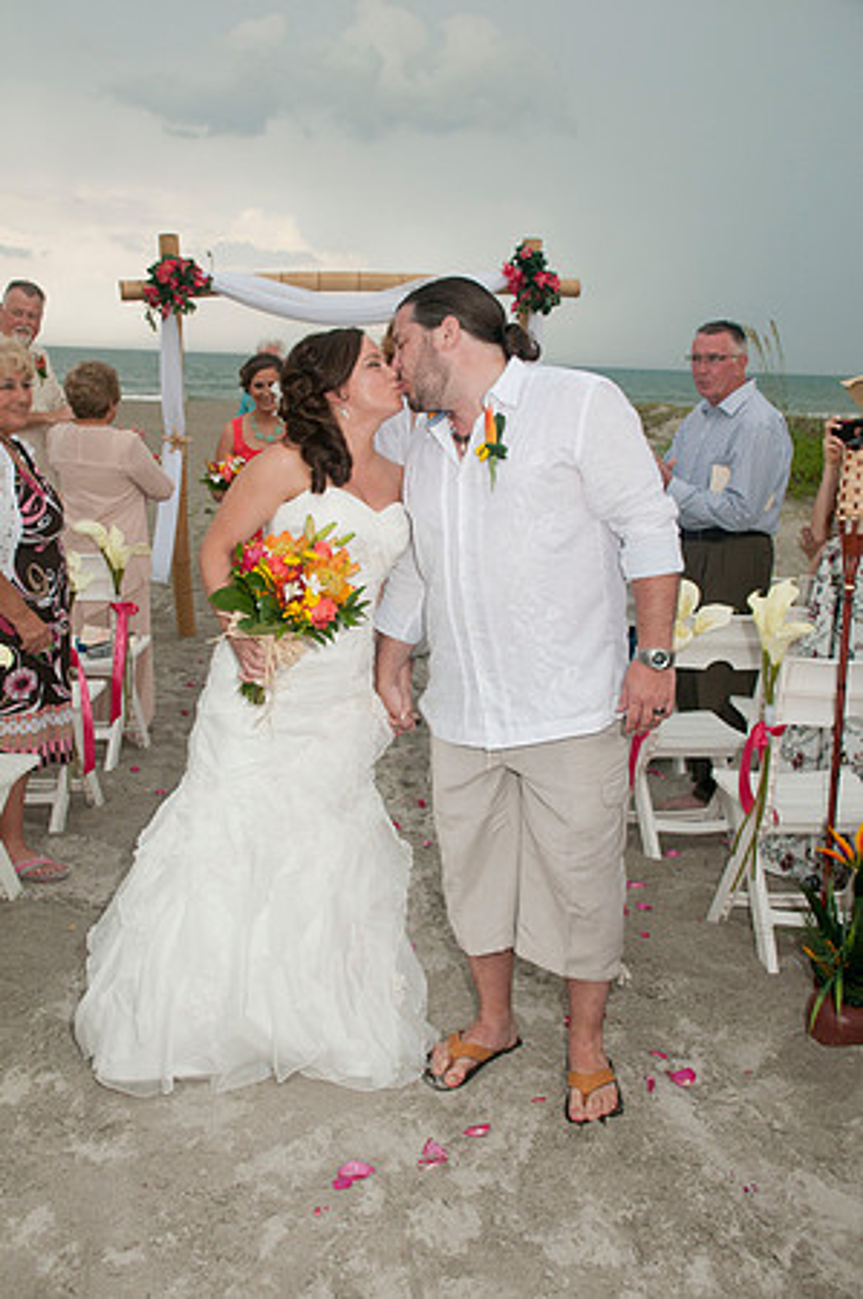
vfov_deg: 53.2
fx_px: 1297
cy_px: 650
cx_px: 432
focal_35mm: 36
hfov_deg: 36.8
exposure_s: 1/160
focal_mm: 24
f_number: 5.6
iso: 400
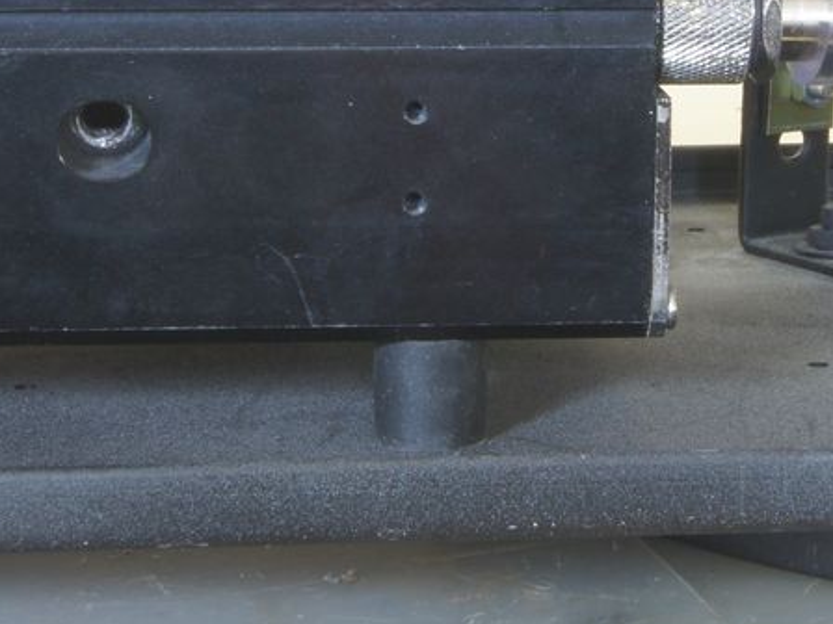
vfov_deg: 10.9
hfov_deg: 14.6
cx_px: 491
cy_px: -10
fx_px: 3256
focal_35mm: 135
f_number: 29
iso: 200
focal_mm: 35
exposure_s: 4
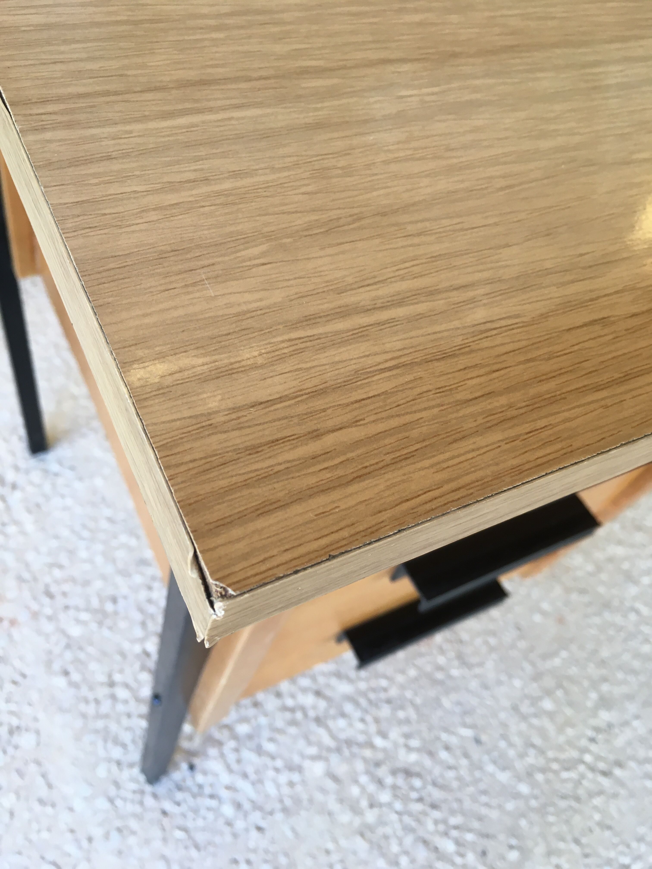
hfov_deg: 48.2
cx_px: 326
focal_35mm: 29
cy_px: 434
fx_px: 728
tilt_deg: -55.9
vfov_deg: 61.7
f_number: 2.2
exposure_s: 1/33
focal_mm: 4.15
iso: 25
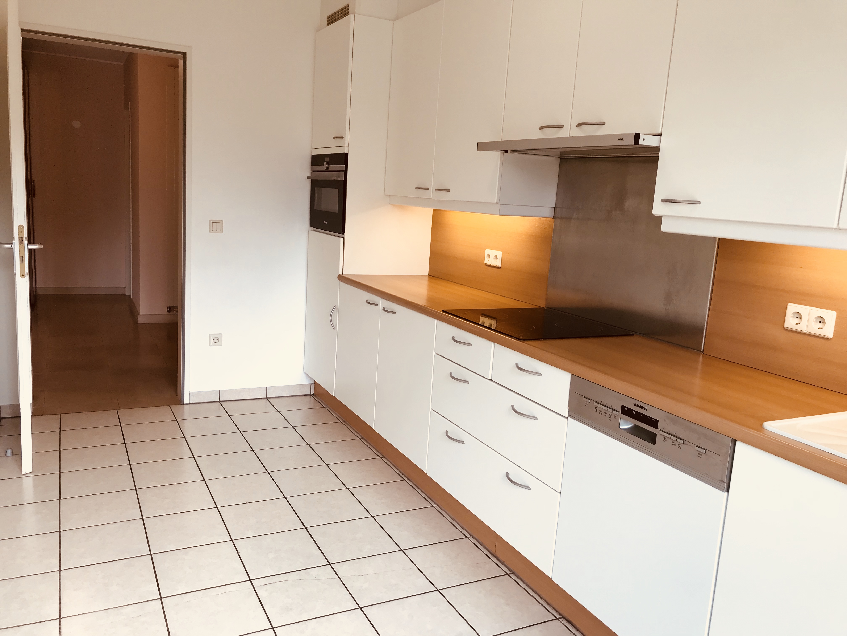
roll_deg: -3.2
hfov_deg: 63.4
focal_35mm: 28
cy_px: 318
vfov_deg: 49.7
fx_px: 685
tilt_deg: -10.7
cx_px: 424
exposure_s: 1/105
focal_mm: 3.99
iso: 20
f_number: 1.8
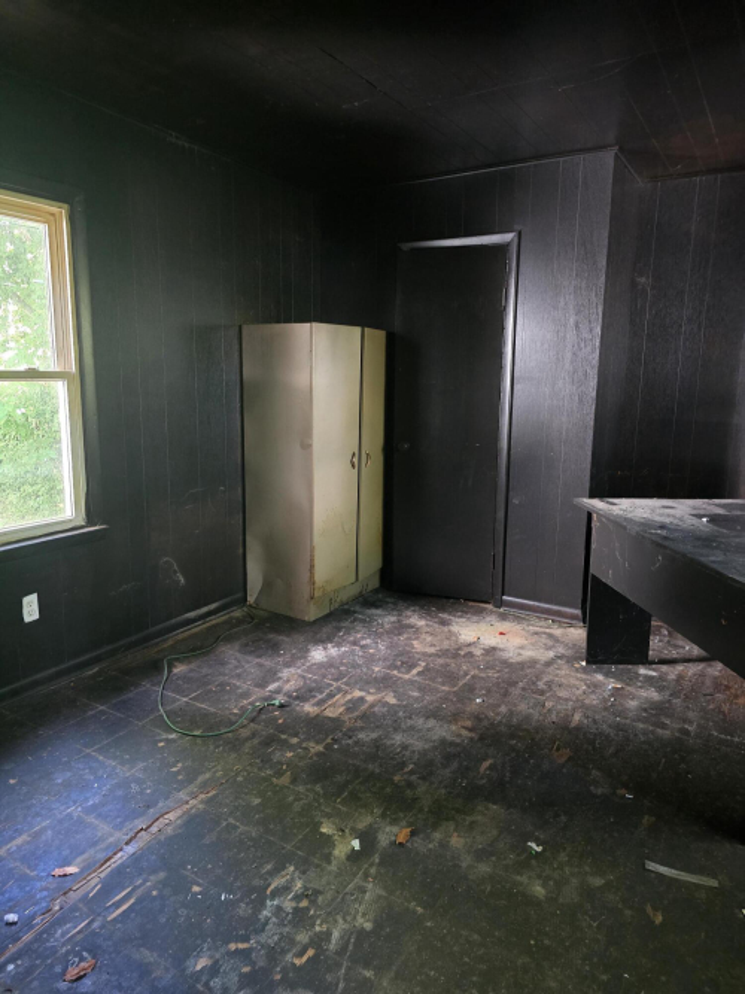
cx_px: 372
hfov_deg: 58.9
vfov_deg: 73.9
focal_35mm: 23
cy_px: 497
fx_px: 660
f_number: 1.7
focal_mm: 6.3
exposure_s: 1/24
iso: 1600
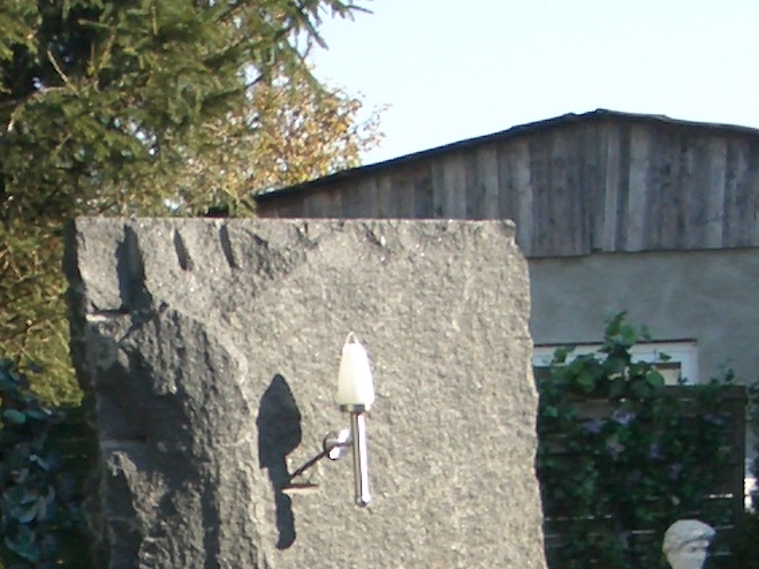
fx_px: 3135
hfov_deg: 13.7
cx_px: 48
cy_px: 775
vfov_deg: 10.1
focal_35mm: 143
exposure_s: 1/640
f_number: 2.6
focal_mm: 5.8
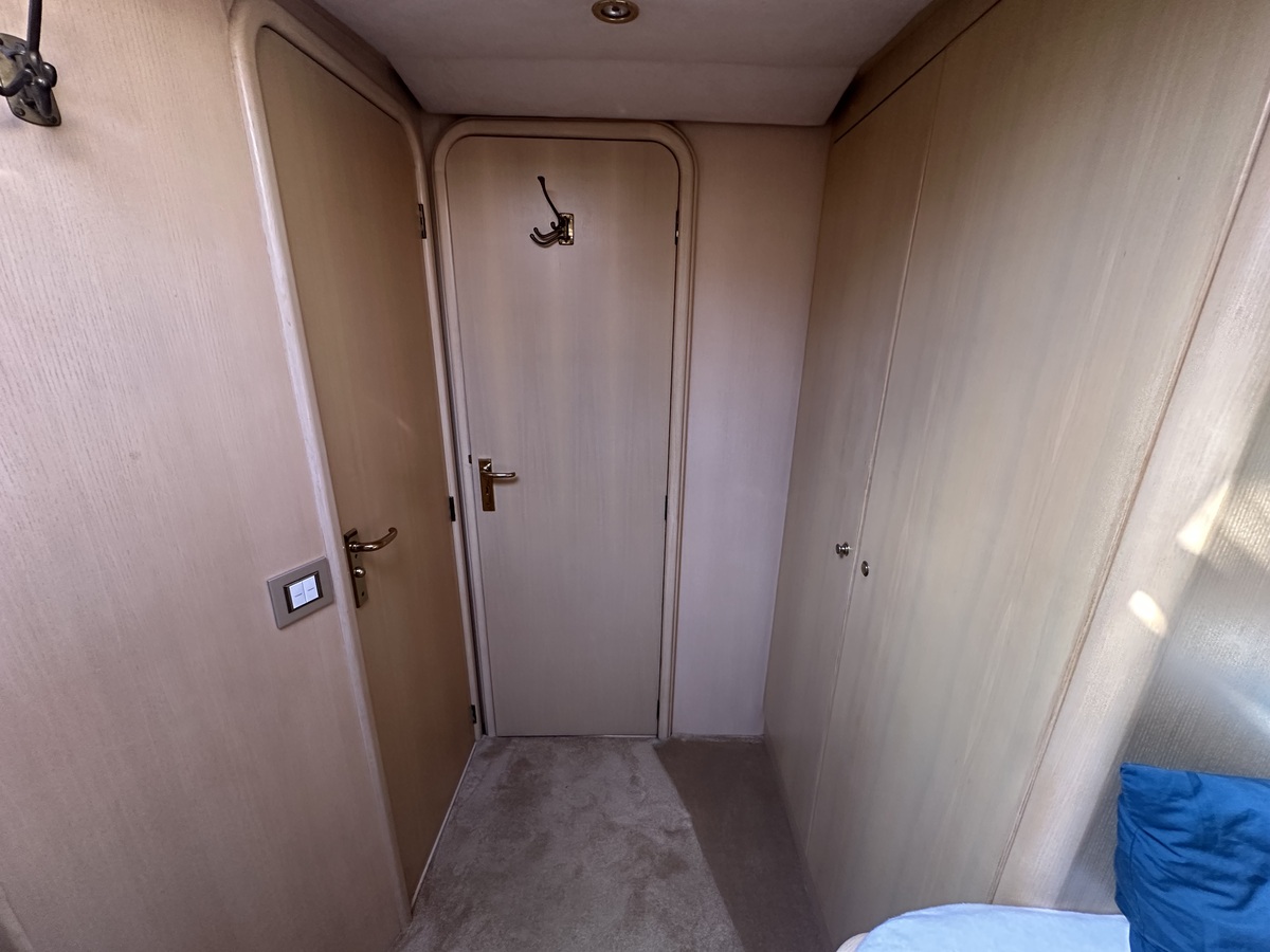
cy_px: 476
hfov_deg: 102.1
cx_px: 635
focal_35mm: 14
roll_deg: -1.3
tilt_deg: -18.8
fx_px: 514
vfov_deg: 85.7
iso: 320
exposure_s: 1/73
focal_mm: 2.22
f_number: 2.2
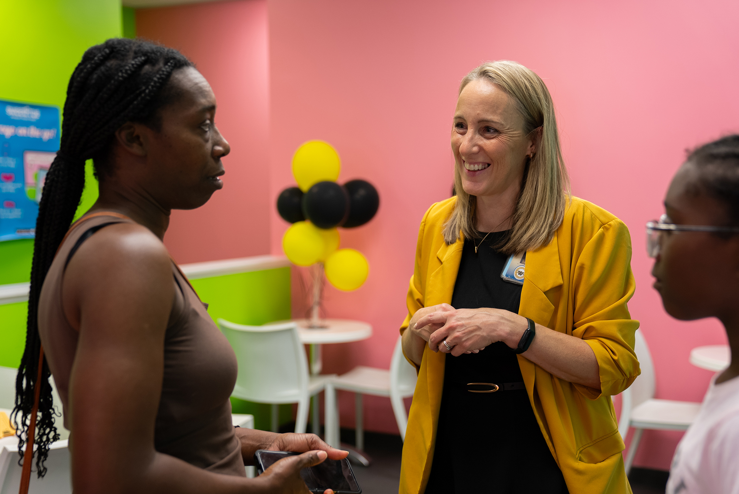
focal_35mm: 43
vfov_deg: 31.2
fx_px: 883
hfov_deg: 45.4
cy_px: 247
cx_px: 370
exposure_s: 1/125
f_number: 2.8
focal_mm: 43
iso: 500
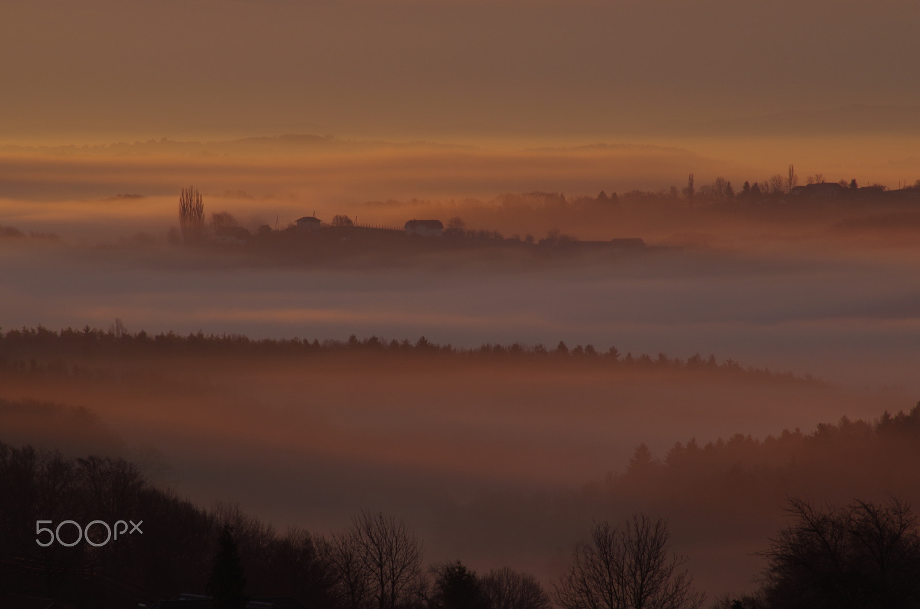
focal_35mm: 330
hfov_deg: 6.3
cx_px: 460
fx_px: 8416
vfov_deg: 4.1
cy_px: 304
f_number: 11
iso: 160
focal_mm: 220
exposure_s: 1/125
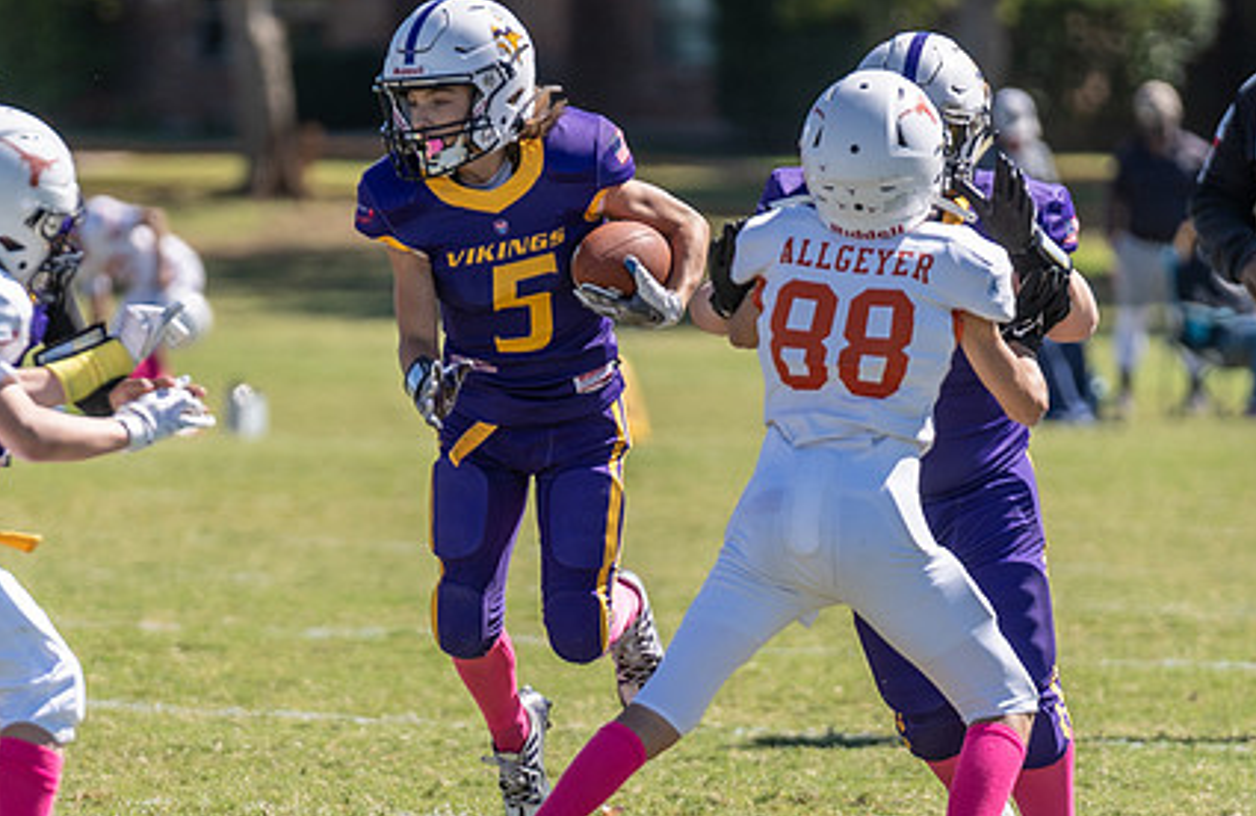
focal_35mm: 506
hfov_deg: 4.1
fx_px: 17513
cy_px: 534
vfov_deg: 2.7
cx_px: 402
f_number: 2.8
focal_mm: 200
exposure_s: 1/1600
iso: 100
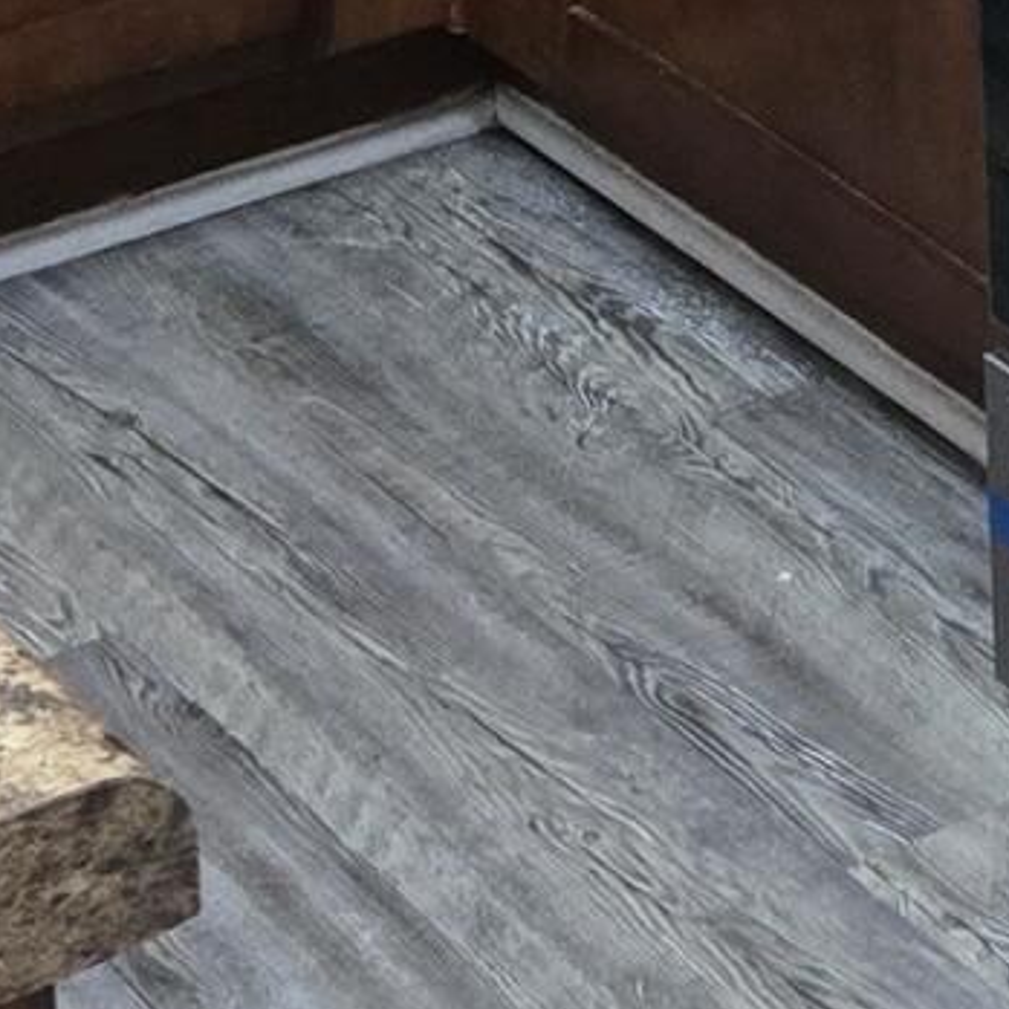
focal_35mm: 175
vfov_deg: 9.3
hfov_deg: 9.9
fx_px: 5771
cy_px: -1104
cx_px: 1110
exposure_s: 1/120
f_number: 1.8
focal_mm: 5.4
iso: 1000
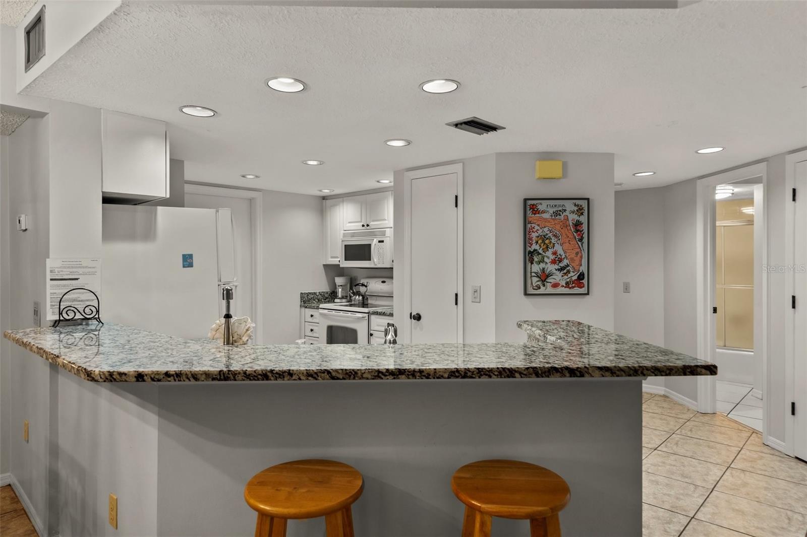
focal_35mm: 21
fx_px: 471
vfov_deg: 59.5
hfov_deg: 81.2
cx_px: 404
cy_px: 268
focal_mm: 21
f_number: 8
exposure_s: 1/2
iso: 250
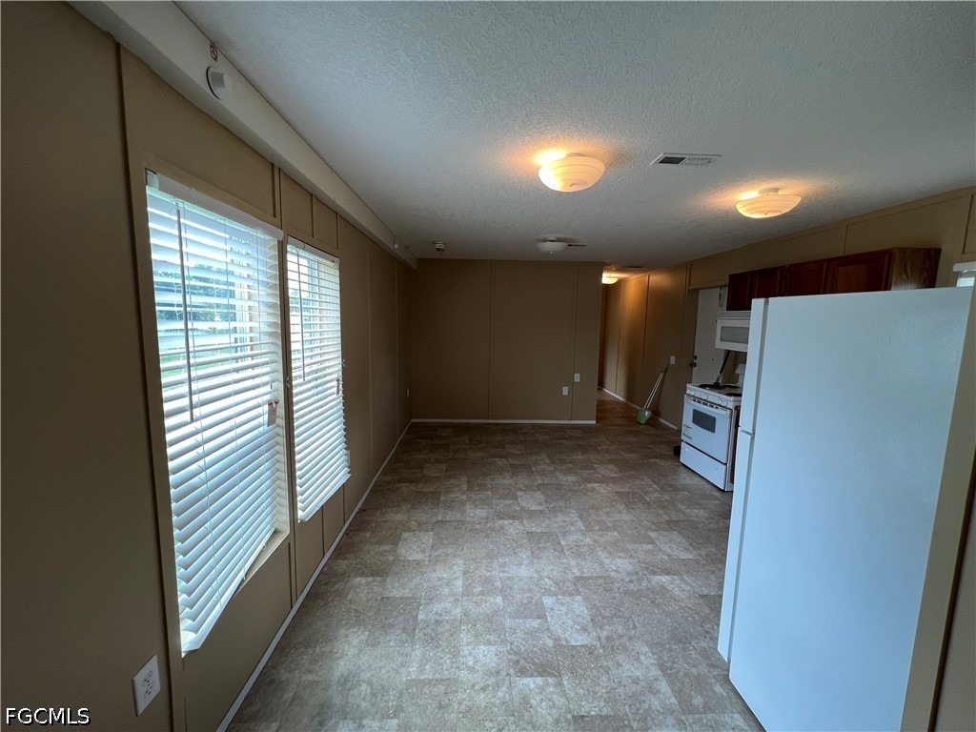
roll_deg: -0.4
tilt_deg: -7.0
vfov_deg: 89.9
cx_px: 488
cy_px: 366
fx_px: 367
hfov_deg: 106.2
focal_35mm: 13
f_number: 1.8
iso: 100
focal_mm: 1.57
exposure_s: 1/120
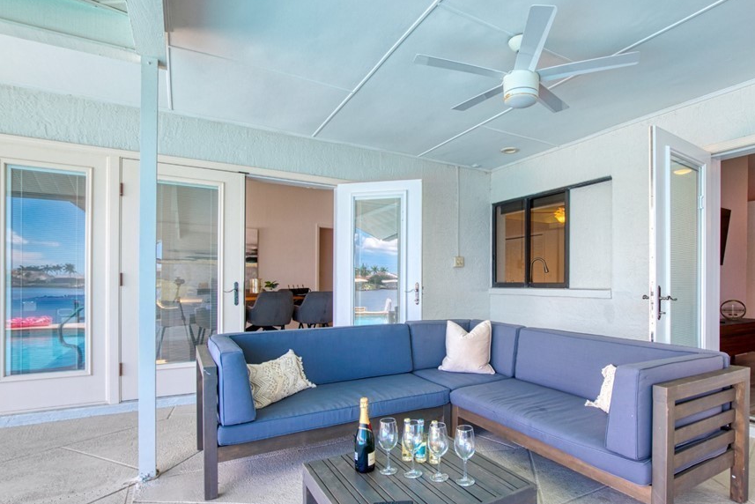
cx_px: 435
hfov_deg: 86.3
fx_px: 399
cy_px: 286
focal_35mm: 19
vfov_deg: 64.3
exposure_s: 1/250
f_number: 8
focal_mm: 10
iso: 400
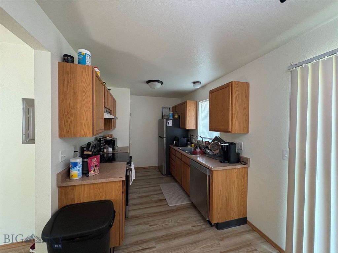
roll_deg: -0.2
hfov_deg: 102.1
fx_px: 137
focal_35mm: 14
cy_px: 126
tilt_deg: -1.3
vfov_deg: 85.7
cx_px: 169
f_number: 2.2
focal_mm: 2.22
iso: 320
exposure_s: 1/60
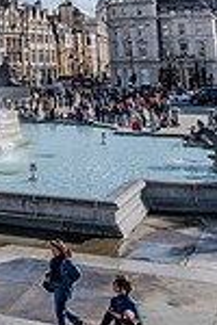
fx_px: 651
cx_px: -100
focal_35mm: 72
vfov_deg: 24.4
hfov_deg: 17.2
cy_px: -102
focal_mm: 16
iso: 320
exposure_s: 1/1800
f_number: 5.6
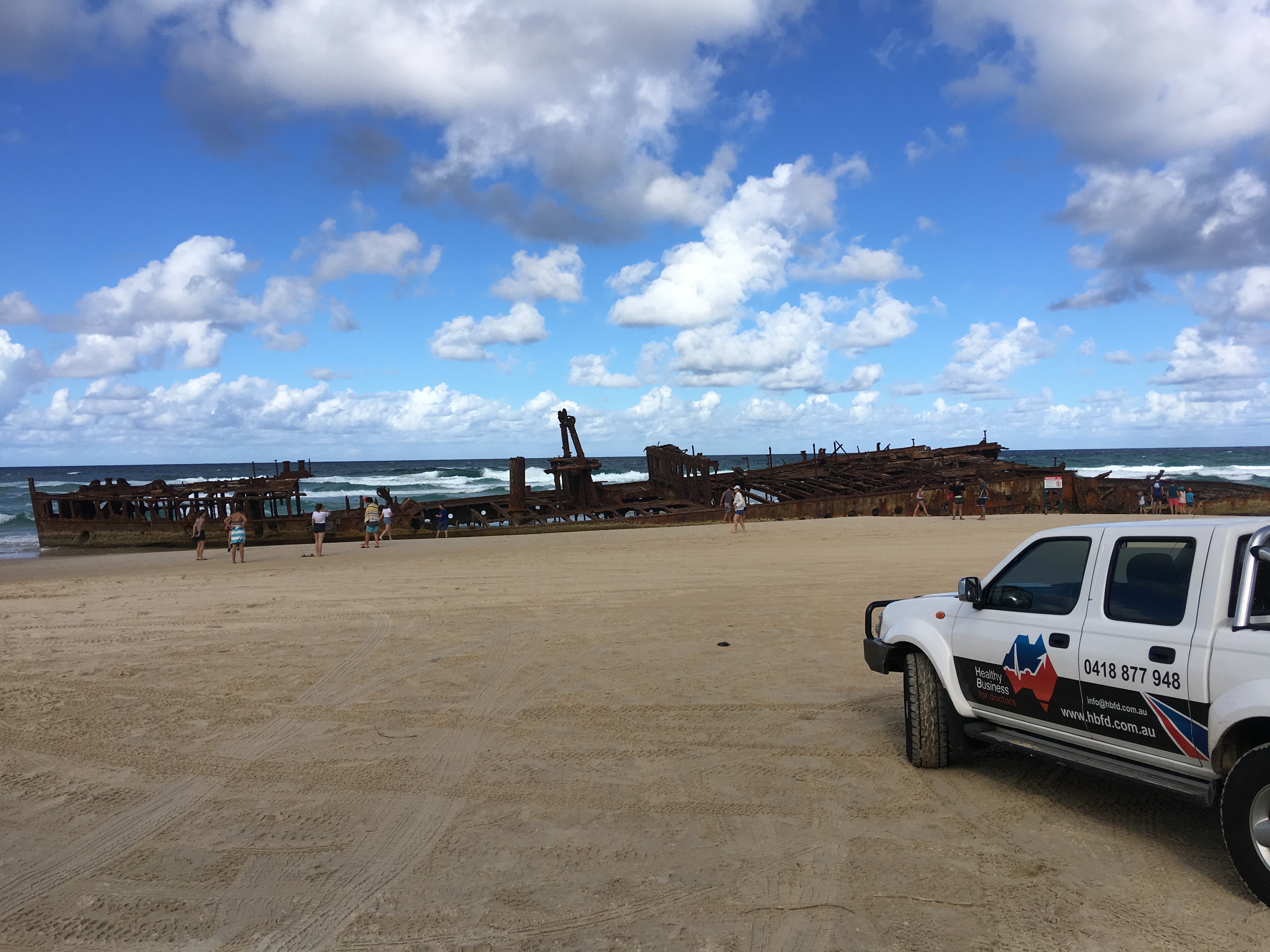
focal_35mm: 29
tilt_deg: +0.5
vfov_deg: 48.2
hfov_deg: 61.7
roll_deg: +1.5
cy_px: 476
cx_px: 635
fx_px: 1064
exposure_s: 1/2079
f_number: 2.2
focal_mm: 4.15
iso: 25
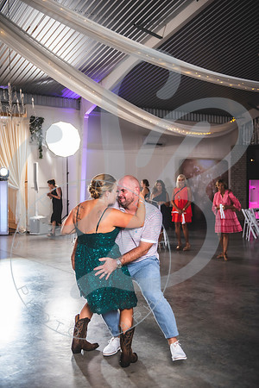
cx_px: 130
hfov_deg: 30.5
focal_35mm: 44
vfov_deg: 44.5
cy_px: 194
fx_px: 475
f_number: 2.8
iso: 1000
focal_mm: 44
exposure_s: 1/125
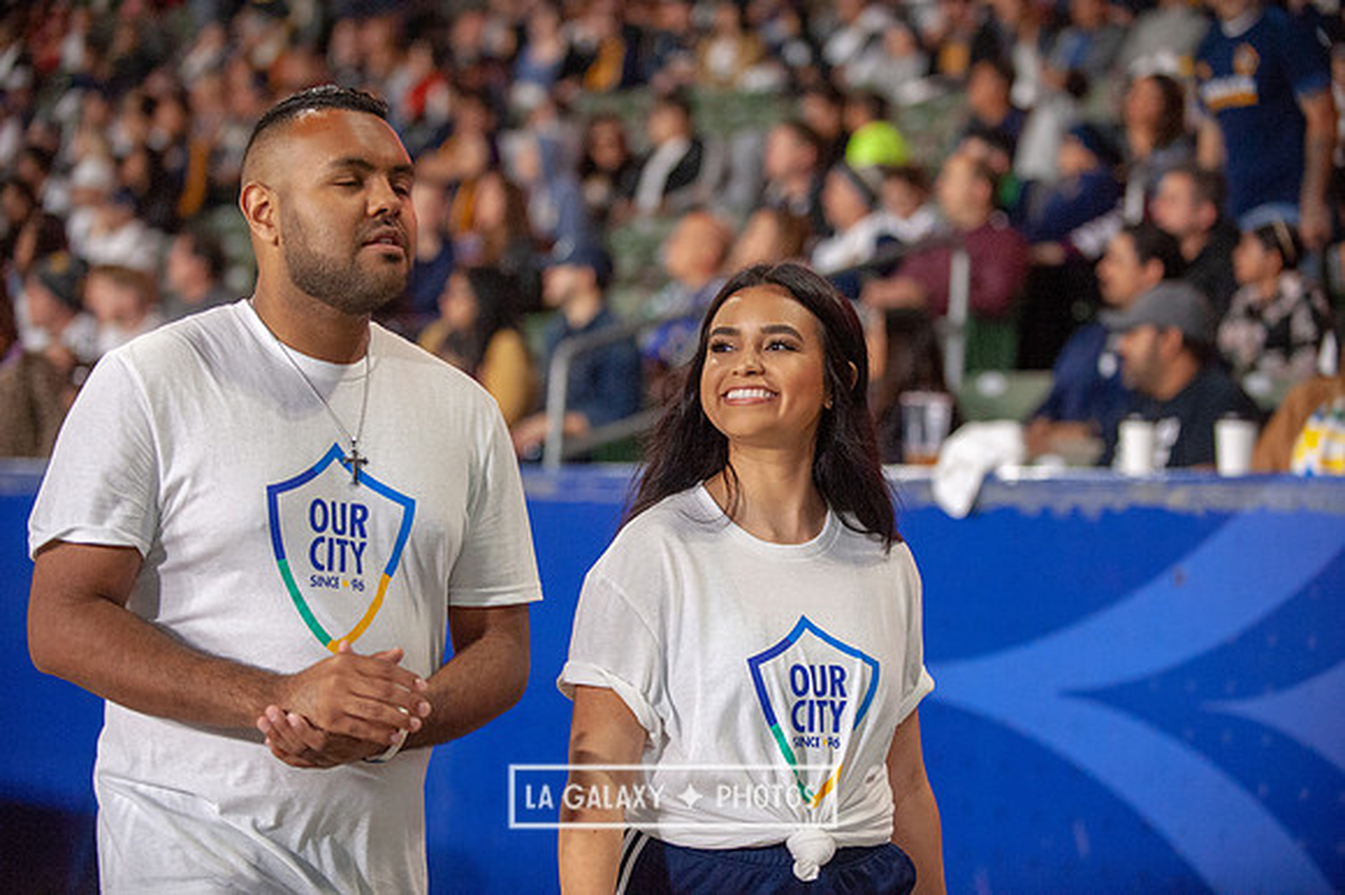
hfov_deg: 20.8
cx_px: 672
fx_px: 3659
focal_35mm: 98
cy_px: 448
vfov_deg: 13.9
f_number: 2.8
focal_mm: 98
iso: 3200
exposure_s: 1/1000
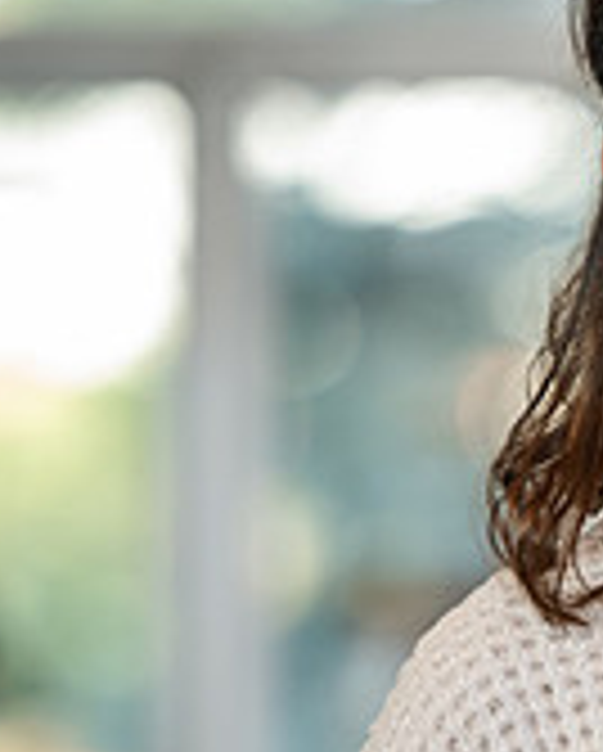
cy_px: 552
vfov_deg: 3.5
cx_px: 909
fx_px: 12314
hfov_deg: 2.8
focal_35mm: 553
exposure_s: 1/200
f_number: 2.8
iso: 800
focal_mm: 170
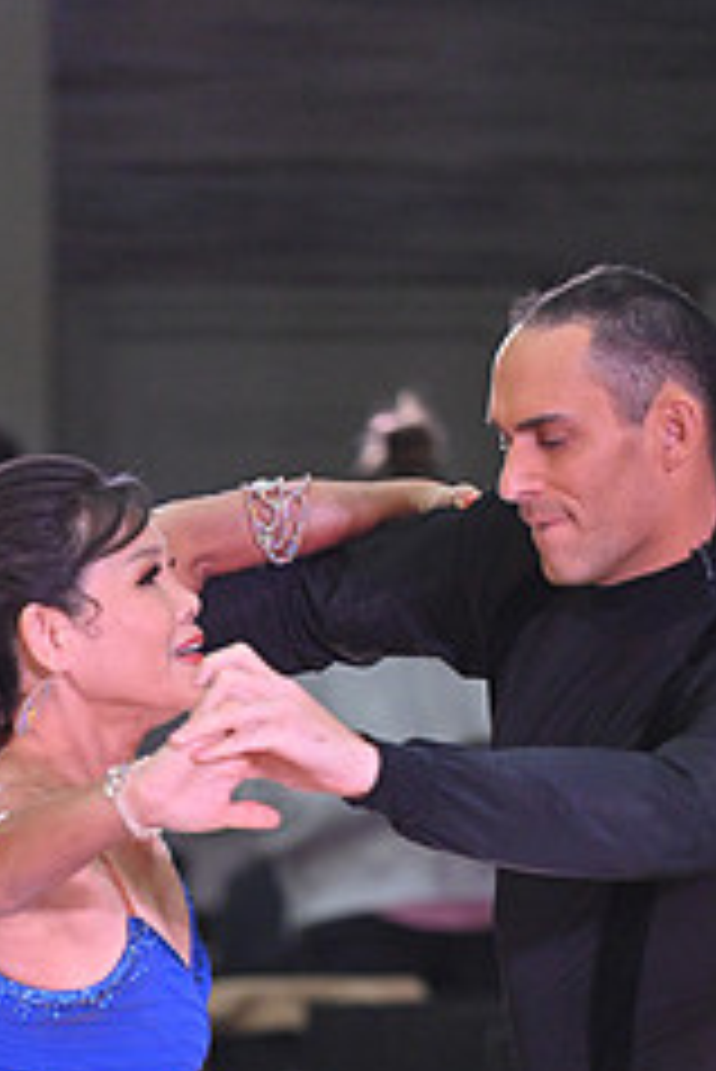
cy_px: 1292
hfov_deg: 3.2
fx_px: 12719
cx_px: 56
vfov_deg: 4.8
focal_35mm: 427
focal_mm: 175
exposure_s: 1/400
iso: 3200
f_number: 4.5
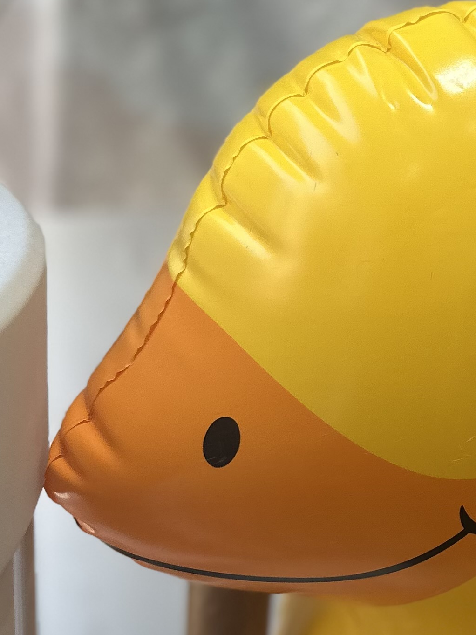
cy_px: 205
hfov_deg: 18.6
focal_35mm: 71
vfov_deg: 27.2
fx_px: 1302
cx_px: 689
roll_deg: -4.0
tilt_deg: -11.9
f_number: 1.78
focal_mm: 6.86
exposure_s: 1/251
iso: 80
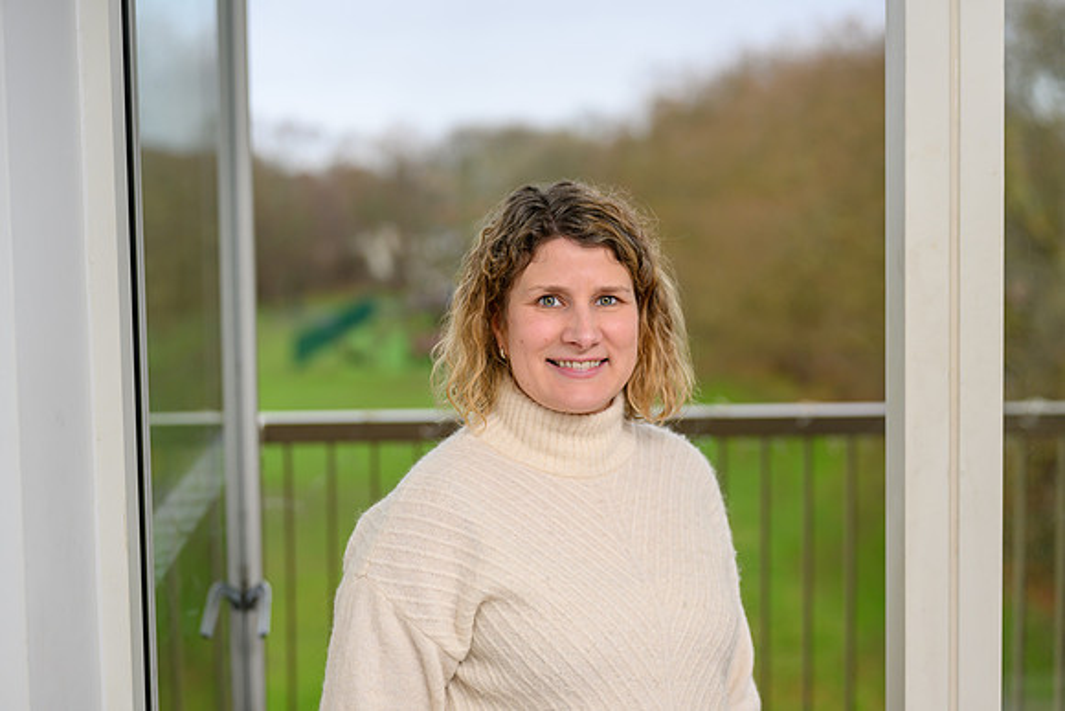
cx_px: 532
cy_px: 356
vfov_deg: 21.3
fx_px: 1894
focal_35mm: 64
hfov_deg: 31.4
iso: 400
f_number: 2.4
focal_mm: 64
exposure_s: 1/200
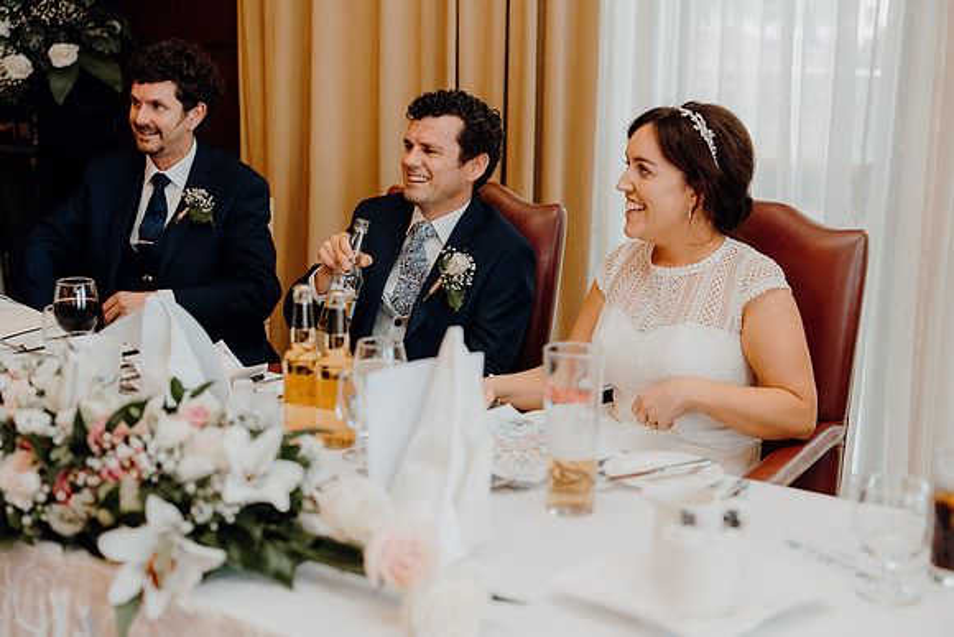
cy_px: 318
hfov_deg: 38.2
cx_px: 477
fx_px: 1378
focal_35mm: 52
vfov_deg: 26.0
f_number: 2.8
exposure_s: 1/200
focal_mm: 52
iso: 1250
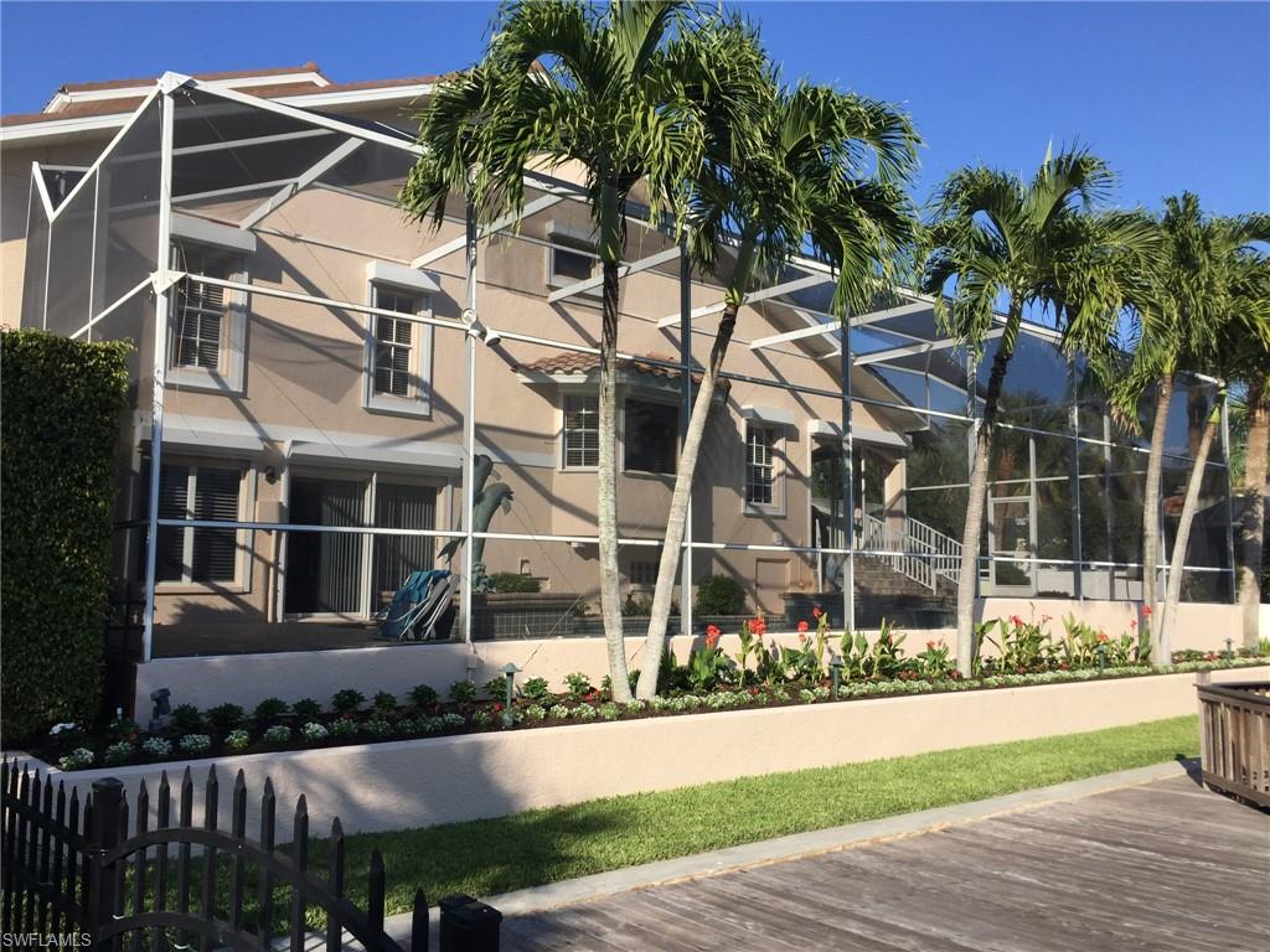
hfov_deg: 61.7
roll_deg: -1.2
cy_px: 476
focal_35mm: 29
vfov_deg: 48.2
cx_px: 635
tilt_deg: +6.7
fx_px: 1064
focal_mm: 4.15
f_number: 2.2
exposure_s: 1/2083
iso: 32
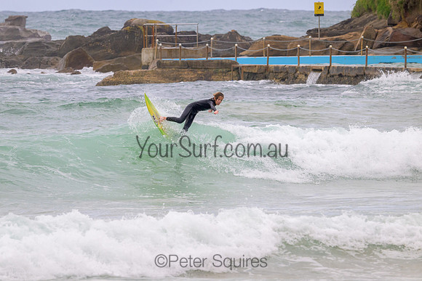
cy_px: 132
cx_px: 199
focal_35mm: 427
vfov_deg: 3.2
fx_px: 5001
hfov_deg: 4.8
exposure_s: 1/1250
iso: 1000
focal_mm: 400
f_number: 11
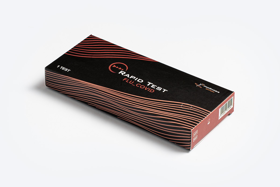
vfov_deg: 16.1
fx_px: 661
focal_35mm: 85
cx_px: 140
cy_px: 94
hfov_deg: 23.9
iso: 125
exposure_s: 1/125
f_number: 20
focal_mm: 85
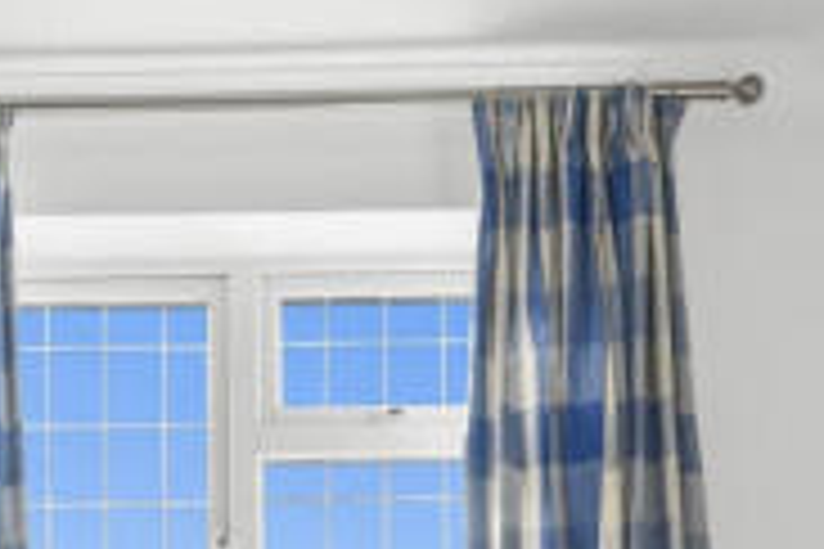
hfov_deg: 39.0
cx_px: 250
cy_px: 965
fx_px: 1144
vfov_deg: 20.2
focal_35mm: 50
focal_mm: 14
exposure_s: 1/250
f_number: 4.5
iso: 100
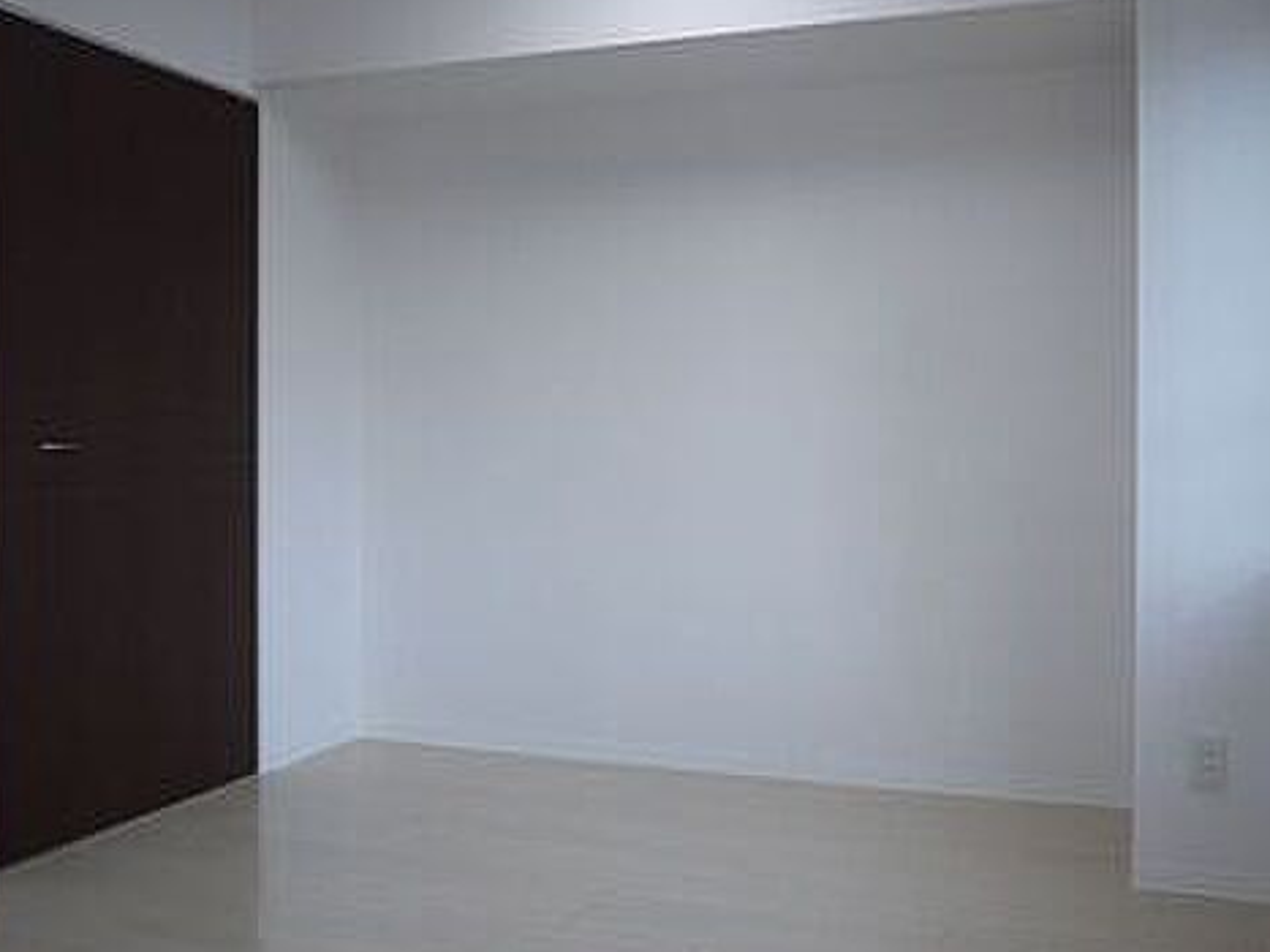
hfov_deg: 51.4
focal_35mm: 36
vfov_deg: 39.6
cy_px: 441
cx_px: 650
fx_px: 1320
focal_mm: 14
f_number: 3.2
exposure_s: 1/160
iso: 160
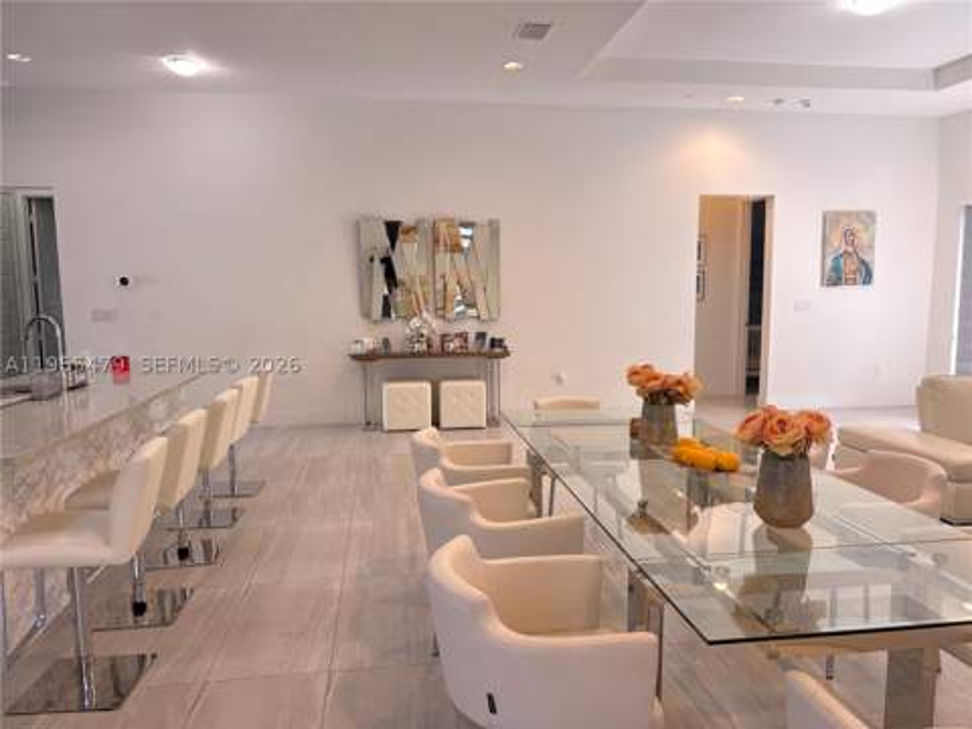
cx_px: 486
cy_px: 364
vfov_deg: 53.1
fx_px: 730
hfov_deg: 67.3
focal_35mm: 26
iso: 200
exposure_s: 1/60
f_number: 1.6
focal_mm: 5.96
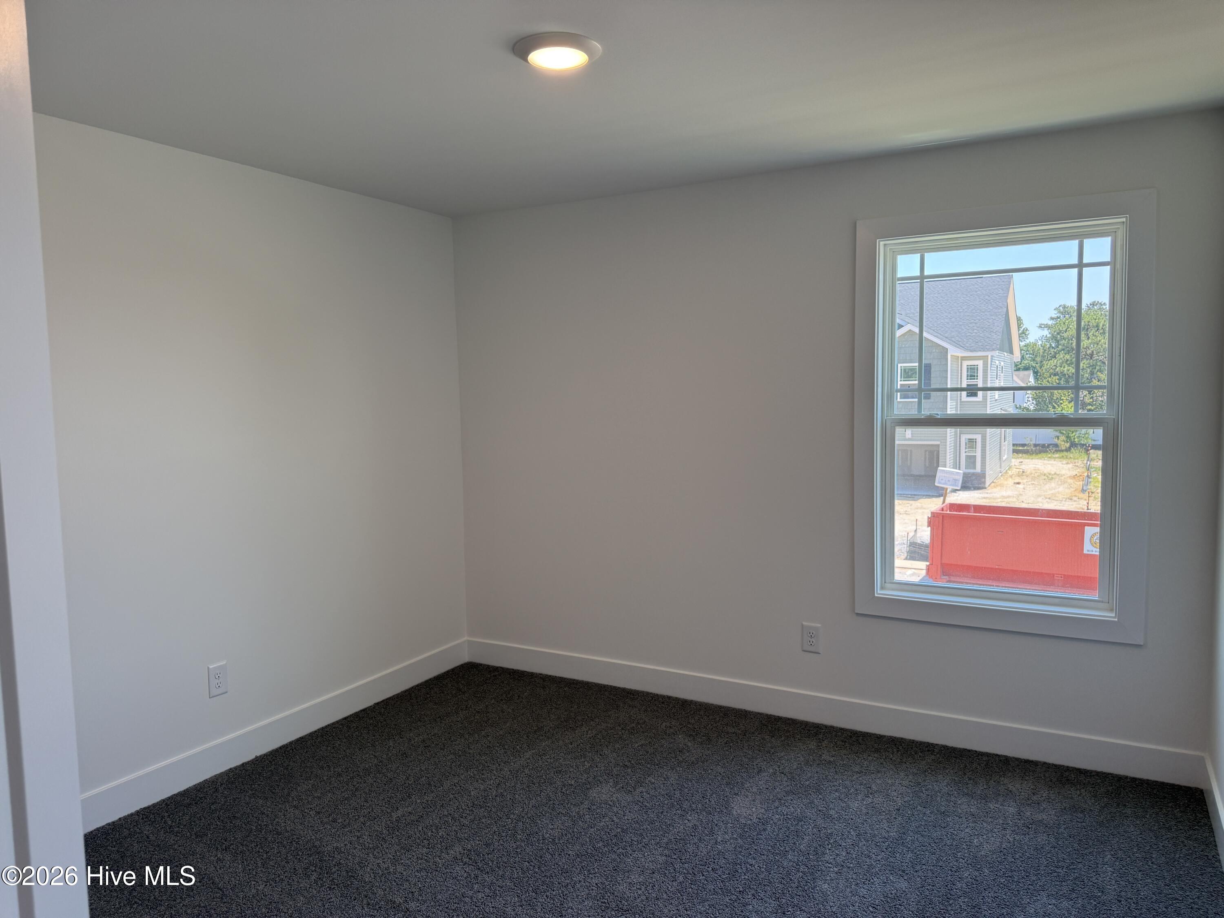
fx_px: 849
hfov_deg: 71.6
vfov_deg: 56.8
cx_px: 612
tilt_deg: -4.3
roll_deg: +1.1
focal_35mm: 24
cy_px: 459
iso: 125
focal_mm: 6.76
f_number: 1.78
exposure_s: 1/226
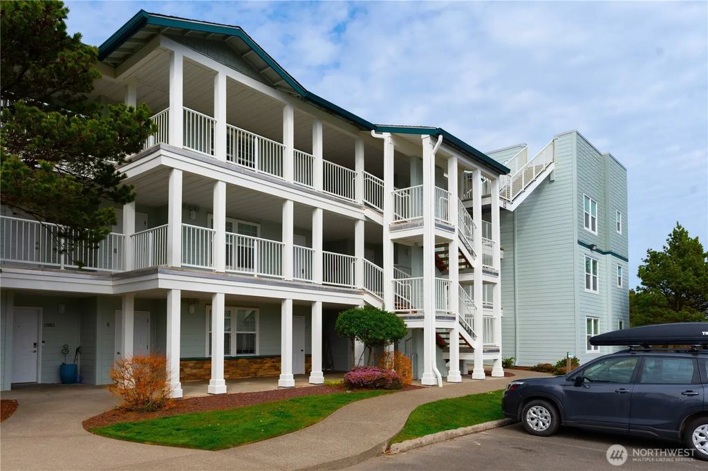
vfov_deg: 53.1
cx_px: 354
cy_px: 236
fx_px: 472
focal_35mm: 24
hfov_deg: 73.8
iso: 50
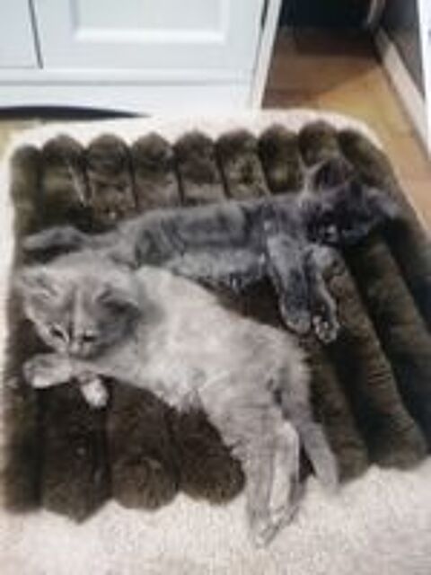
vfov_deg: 46.8
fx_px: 664
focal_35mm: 40
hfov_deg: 36.0
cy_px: 288
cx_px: 216
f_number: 1.8
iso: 100
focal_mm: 3.62
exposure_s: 1/30
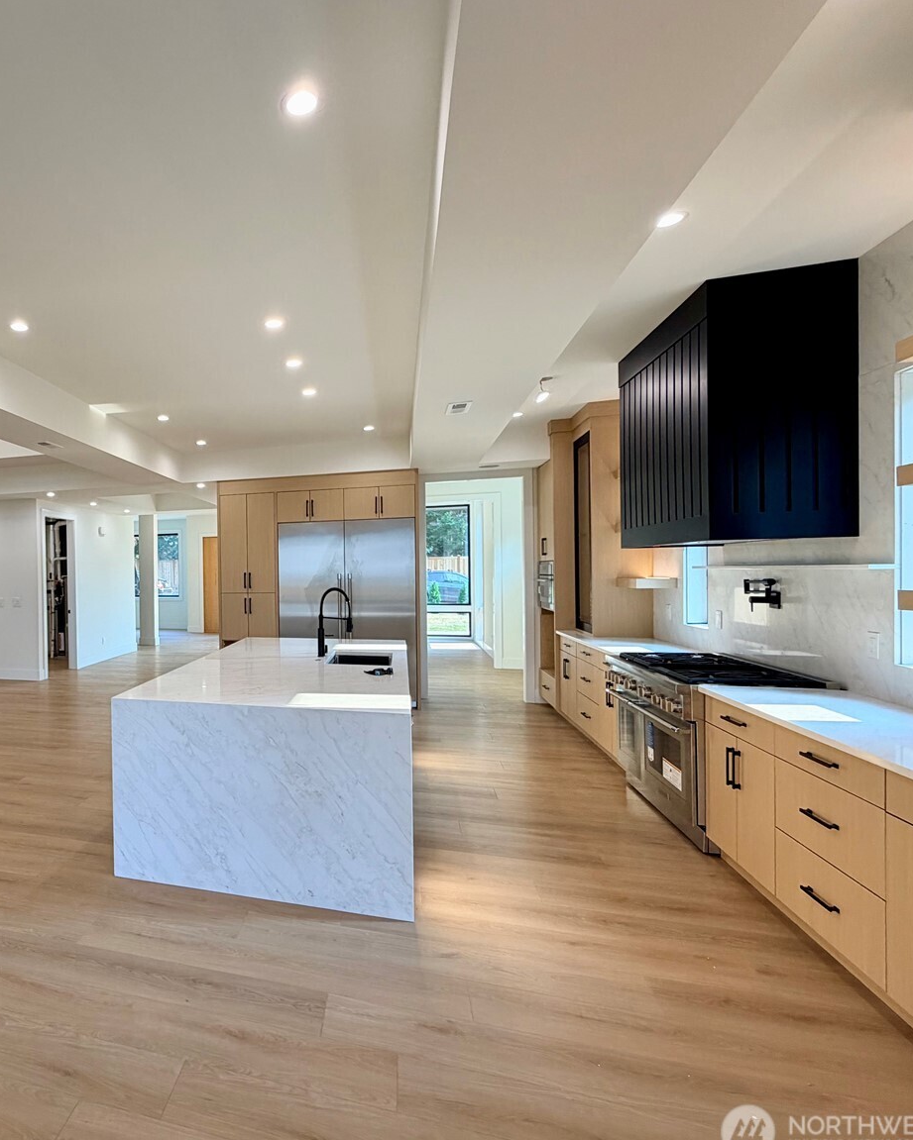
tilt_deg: -0.6
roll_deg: +1.3
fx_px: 642
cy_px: 577
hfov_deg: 64.7
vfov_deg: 83.3
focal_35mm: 19
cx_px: 185
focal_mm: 2.22
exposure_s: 1/120
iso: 160
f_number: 2.2
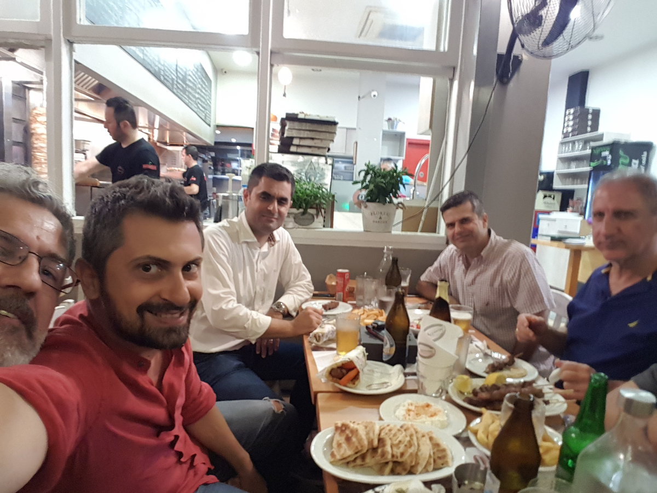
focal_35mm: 21
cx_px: 328
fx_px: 399
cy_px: 246
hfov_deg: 79.0
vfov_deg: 63.4
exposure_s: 1/17
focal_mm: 2.1
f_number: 1.7
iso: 200
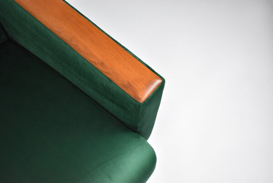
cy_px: 92
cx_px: 136
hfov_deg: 37.8
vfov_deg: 25.8
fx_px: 398
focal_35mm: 52
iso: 1100
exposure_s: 1/125
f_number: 4.5
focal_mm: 35
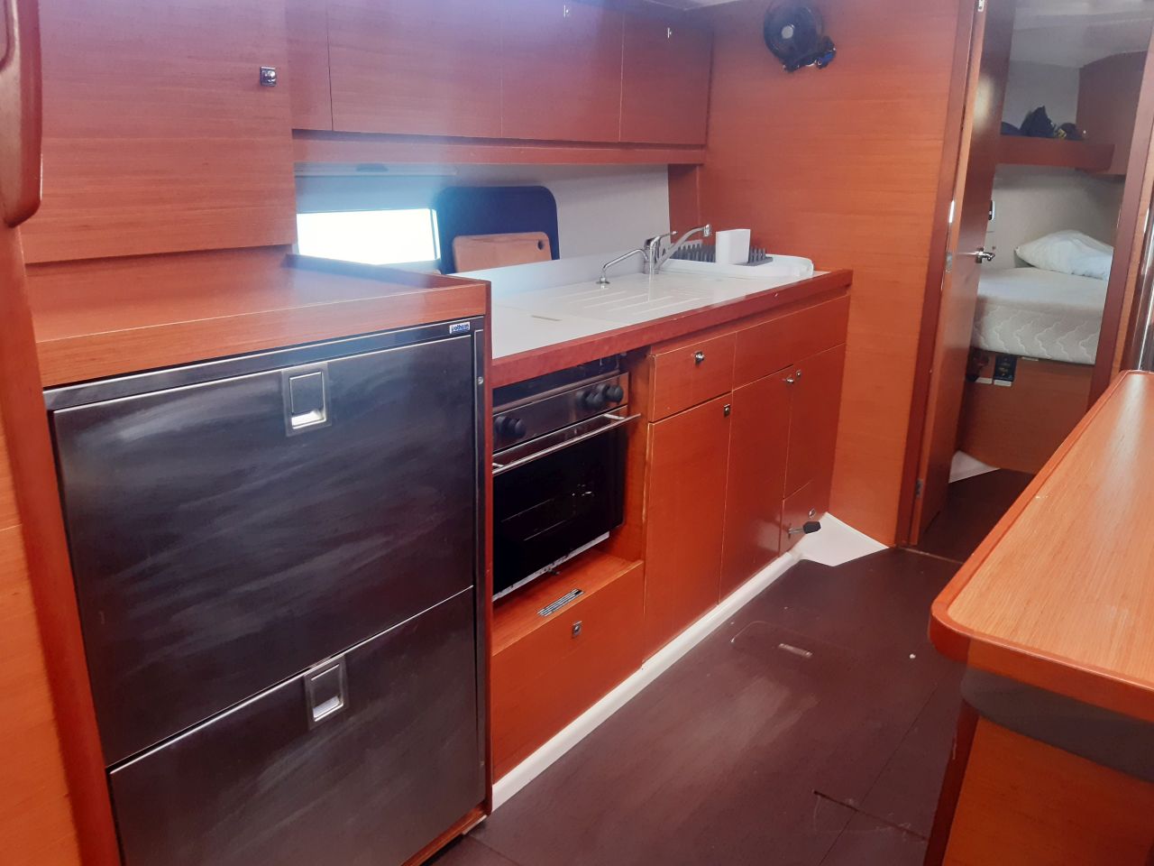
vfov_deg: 53.1
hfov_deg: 67.3
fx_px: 867
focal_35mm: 26
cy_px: 433
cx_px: 577
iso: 160
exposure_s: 1/50
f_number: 1.7
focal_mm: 3.92
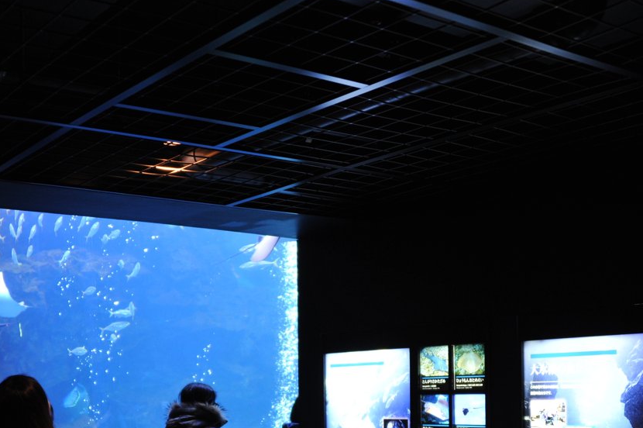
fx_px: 964
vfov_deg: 24.1
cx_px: 296
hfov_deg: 36.9
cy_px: 406
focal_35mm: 54
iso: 900
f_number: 3.5
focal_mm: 28
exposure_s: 1/30
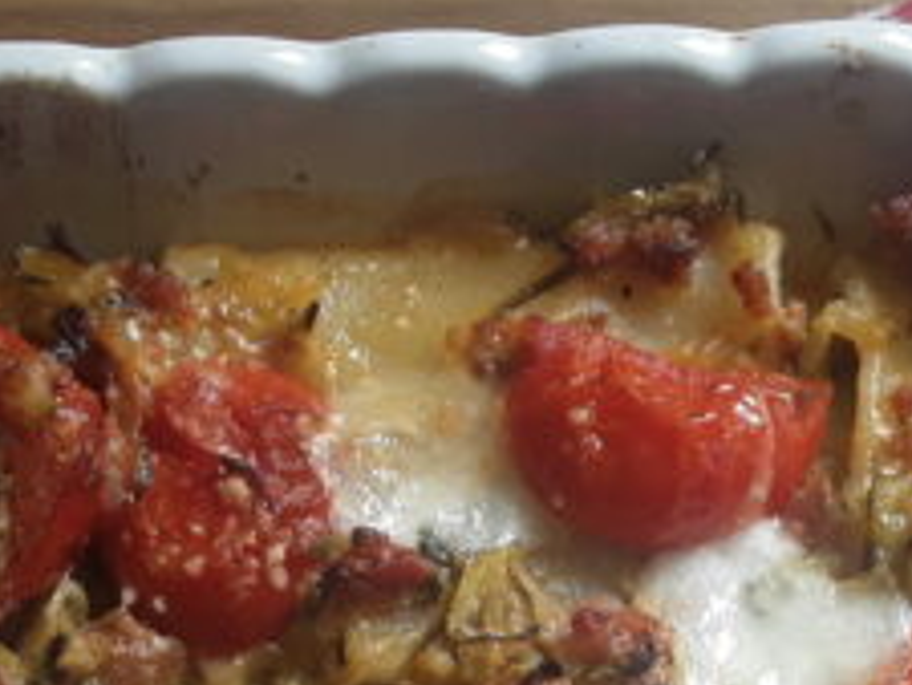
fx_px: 2214
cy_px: 1015
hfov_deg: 23.2
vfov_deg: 16.1
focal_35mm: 84
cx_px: 535
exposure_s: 1/33
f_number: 1.9
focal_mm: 2.91
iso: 40
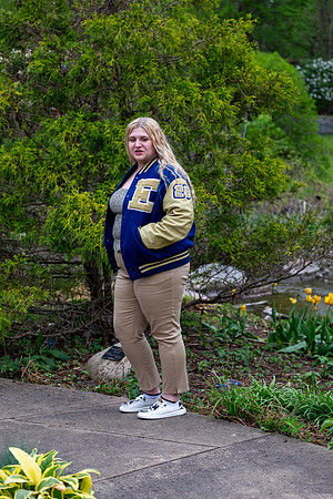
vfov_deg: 22.1
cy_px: 250
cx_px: 166
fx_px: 1276
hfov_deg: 14.9
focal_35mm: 92
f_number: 2.8
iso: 250
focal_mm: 61
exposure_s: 1/500
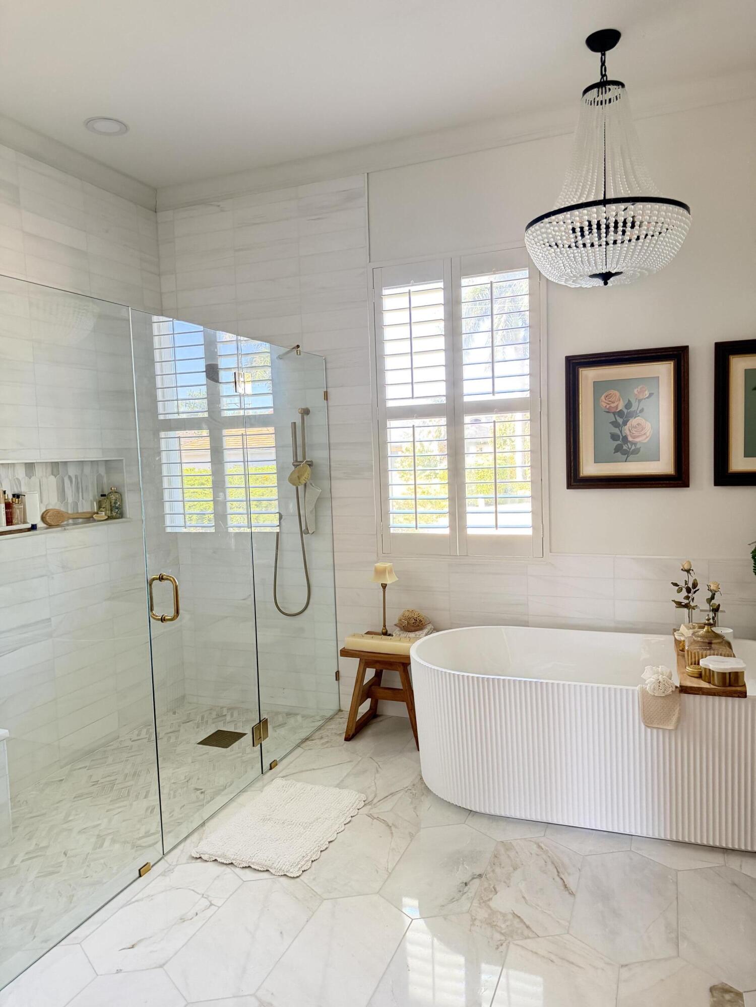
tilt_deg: -4.2
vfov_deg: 71.6
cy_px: 504
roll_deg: +2.1
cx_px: 378
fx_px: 699
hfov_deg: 56.8
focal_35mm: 24
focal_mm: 6.76
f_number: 1.78
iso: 1000
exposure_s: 1/37
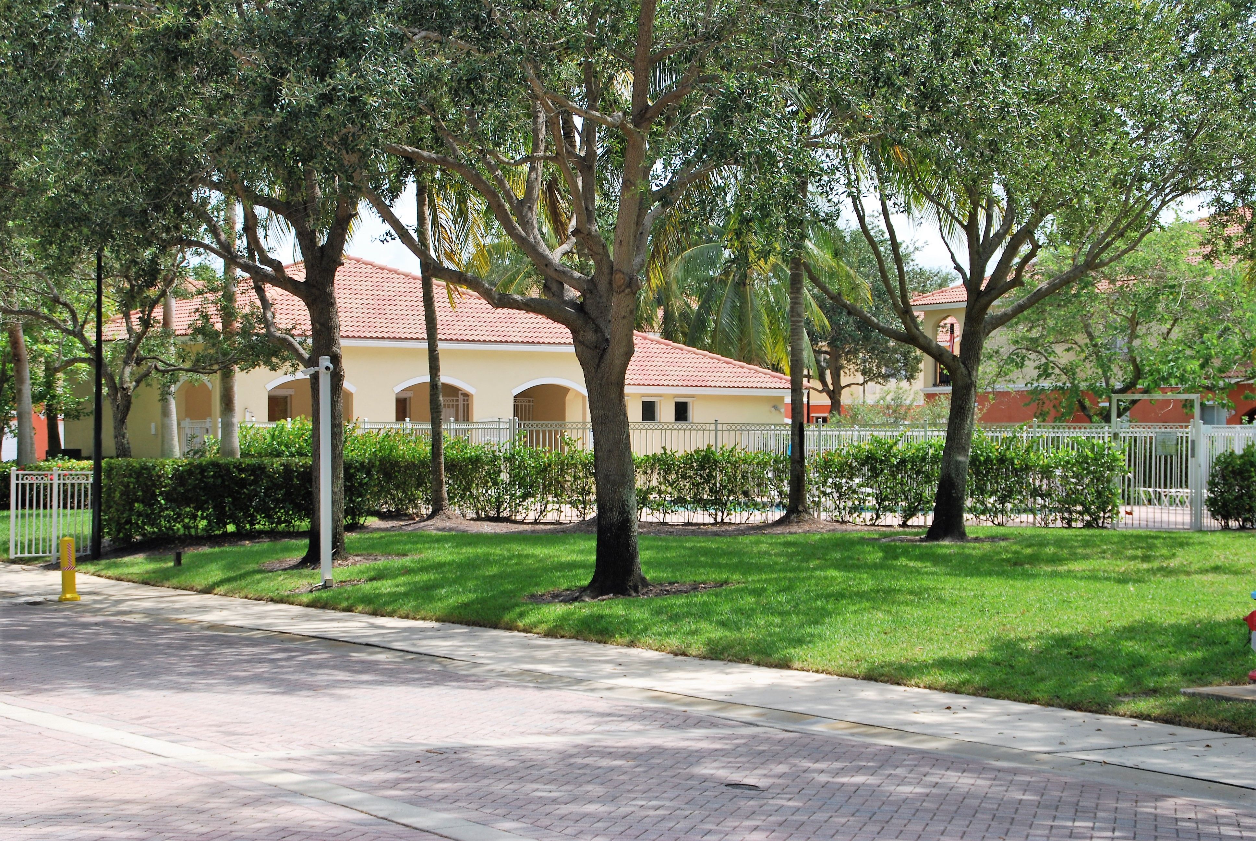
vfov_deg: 21.6
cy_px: 420
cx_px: 628
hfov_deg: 31.9
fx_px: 2201
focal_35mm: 63
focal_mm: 42
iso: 100
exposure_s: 1/200
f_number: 7.1
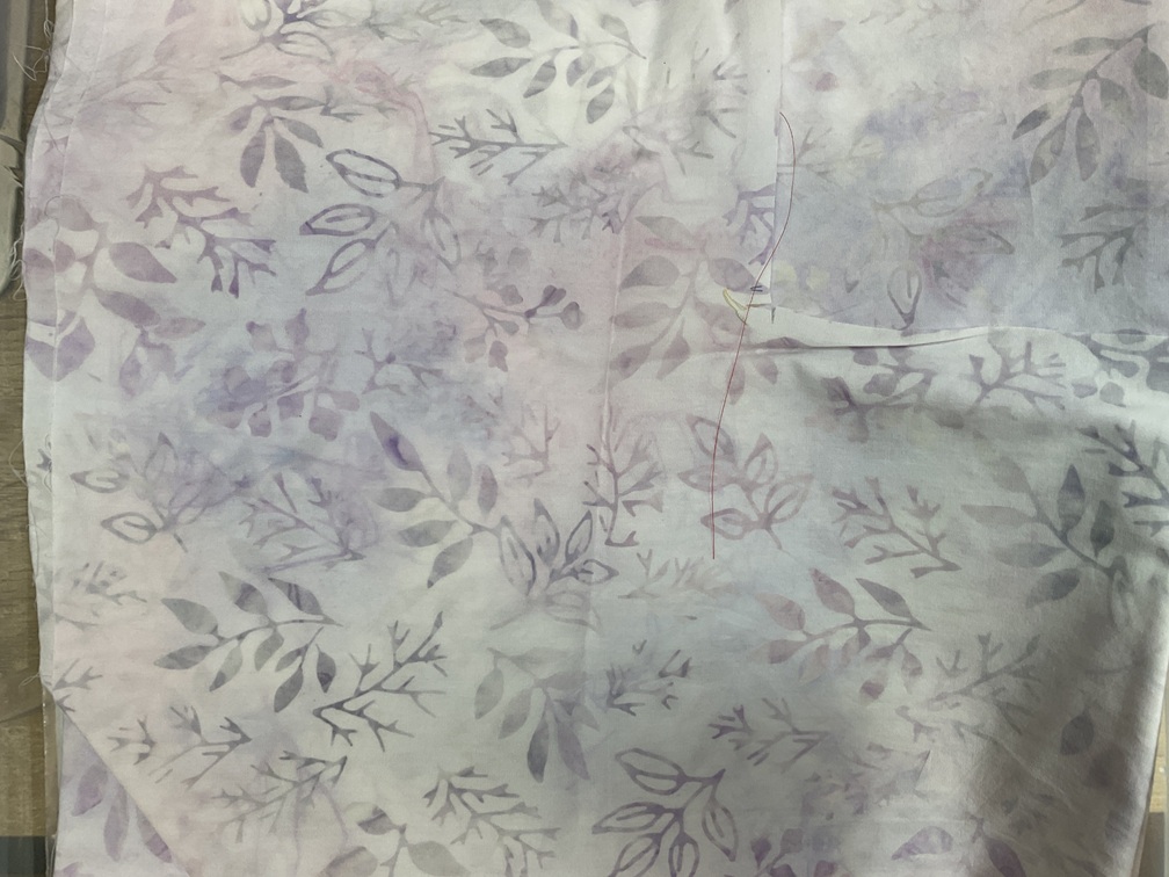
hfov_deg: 61.7
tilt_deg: -85.3
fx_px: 979
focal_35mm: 29
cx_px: 584
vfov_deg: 48.2
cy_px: 438
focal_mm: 3
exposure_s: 1/120
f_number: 1.8
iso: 25
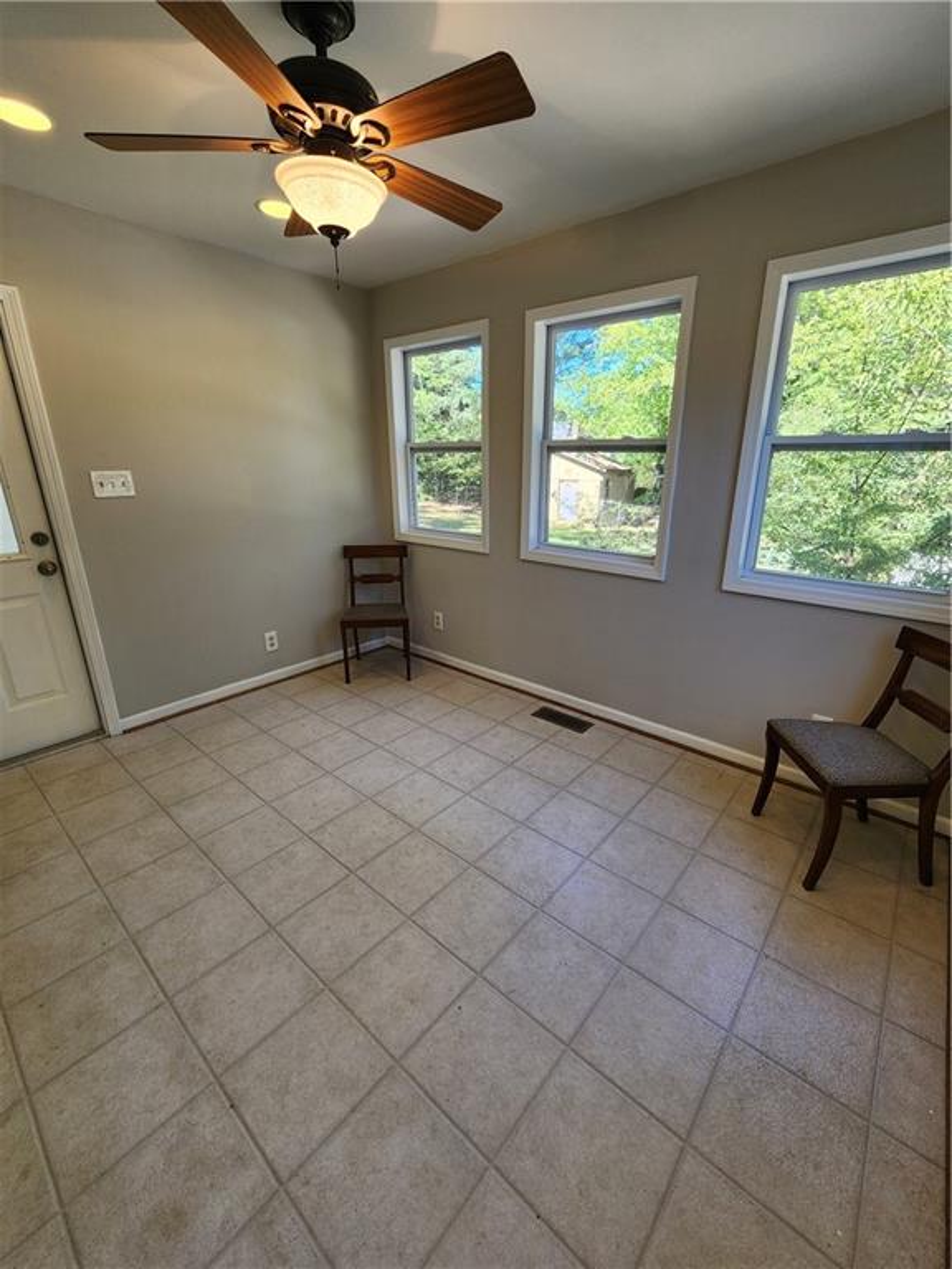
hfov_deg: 89.9
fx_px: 477
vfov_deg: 106.2
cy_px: 634
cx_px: 476
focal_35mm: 13
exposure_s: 1/120
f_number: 2.2
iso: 80
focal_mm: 2.2
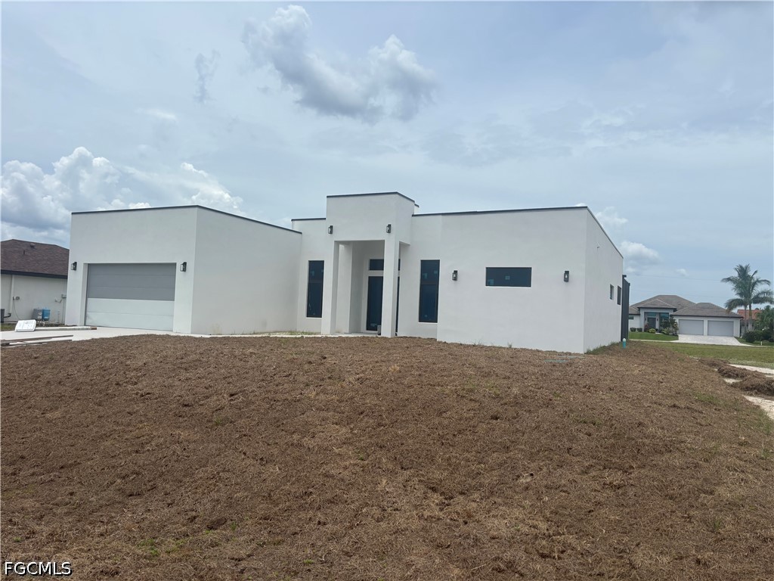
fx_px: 581
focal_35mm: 26
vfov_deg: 53.1
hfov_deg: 67.3
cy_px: 290
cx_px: 387
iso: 50
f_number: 1.6
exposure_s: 1/7692
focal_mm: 5.96
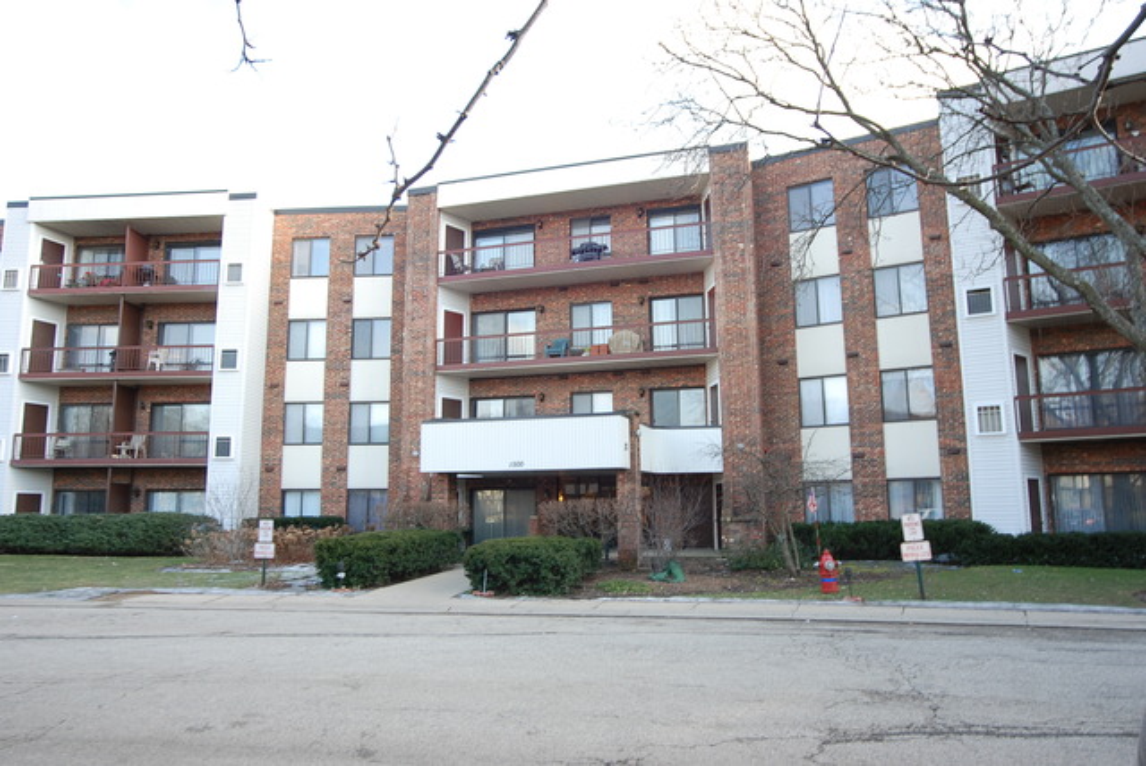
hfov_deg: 77.3
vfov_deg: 56.3
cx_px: 573
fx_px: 717
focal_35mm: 22
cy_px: 383
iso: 200
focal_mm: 15
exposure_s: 1/125
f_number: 5.6
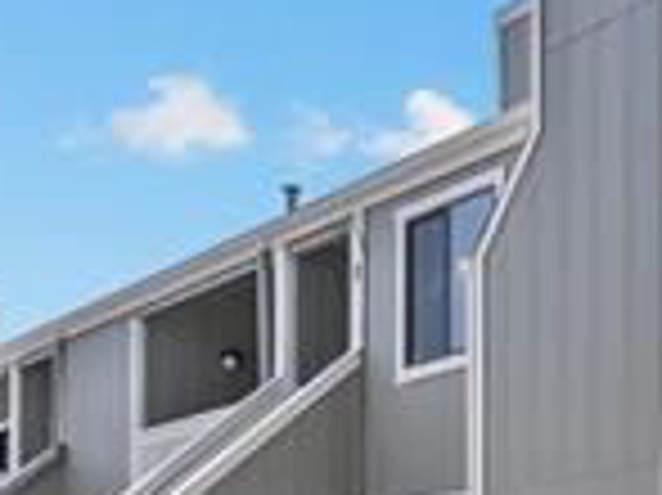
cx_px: 689
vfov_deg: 21.7
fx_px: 1280
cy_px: 367
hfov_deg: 27.1
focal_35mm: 67
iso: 500
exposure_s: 1/160
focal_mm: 16
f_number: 8
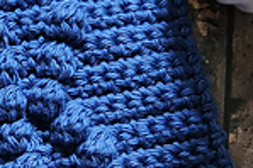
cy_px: 185
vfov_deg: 13.0
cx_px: -123
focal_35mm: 103
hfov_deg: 17.8
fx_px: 723
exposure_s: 1/40
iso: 640
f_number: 1.8
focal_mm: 5.4
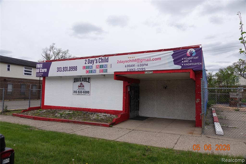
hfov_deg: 73.8
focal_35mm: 24
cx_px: 123
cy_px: 82
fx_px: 164
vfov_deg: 53.1
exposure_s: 1/640
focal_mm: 8.8
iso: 100
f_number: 4
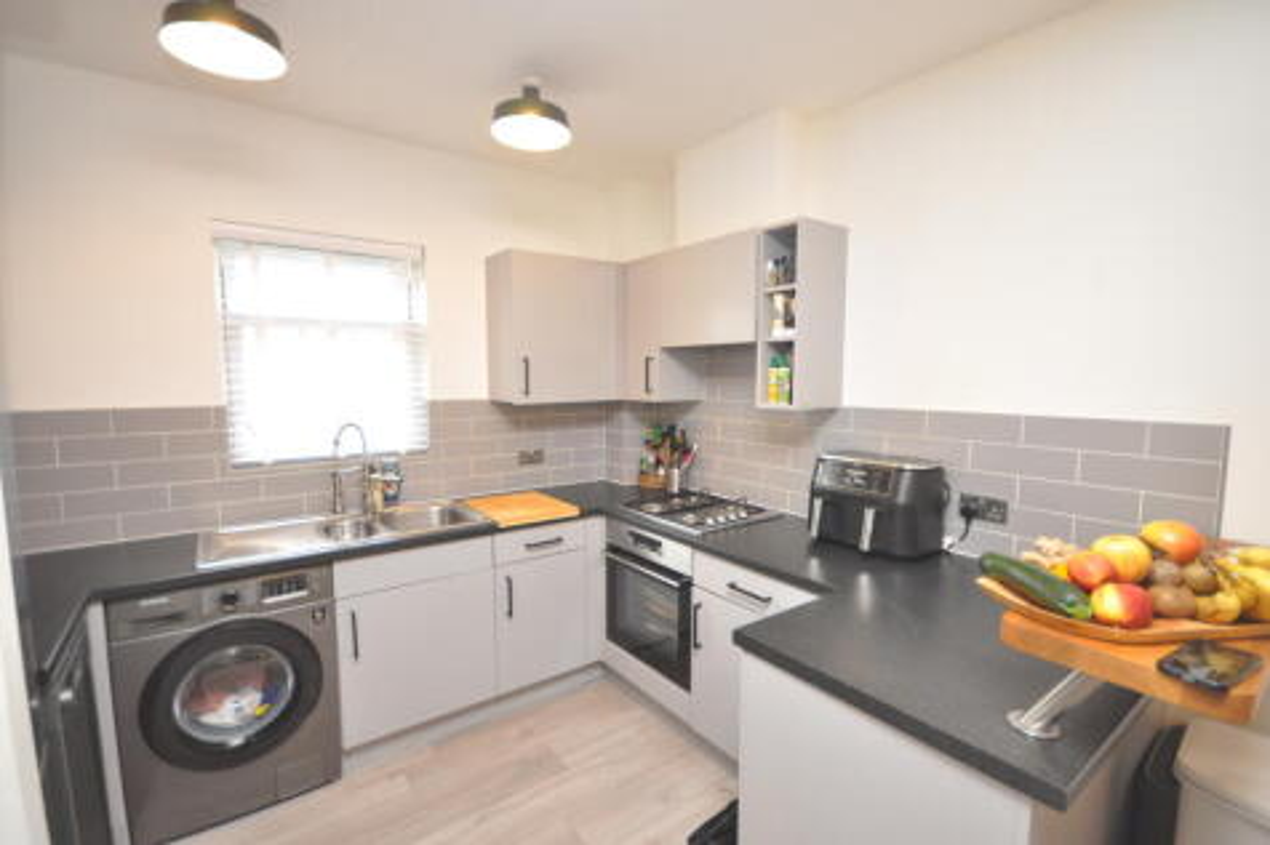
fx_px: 529
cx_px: 635
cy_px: 422
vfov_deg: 77.3
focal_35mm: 15
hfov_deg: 100.4
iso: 720
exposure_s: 1/60
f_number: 4
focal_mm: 10
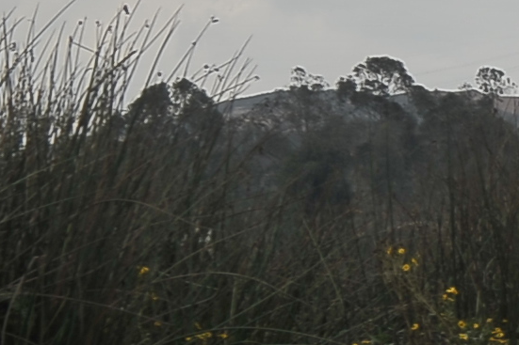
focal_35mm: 247
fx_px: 3560
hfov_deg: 6.9
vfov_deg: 5.4
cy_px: 806
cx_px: 1889
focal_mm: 32
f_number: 4.5
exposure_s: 1/640
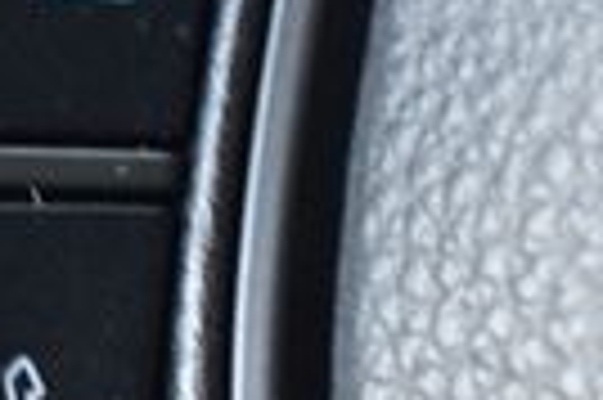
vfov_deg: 4.6
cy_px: 476
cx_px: -153
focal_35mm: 300
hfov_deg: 6.8
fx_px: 5019
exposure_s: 1/15
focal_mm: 42
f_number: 6.3
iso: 1000
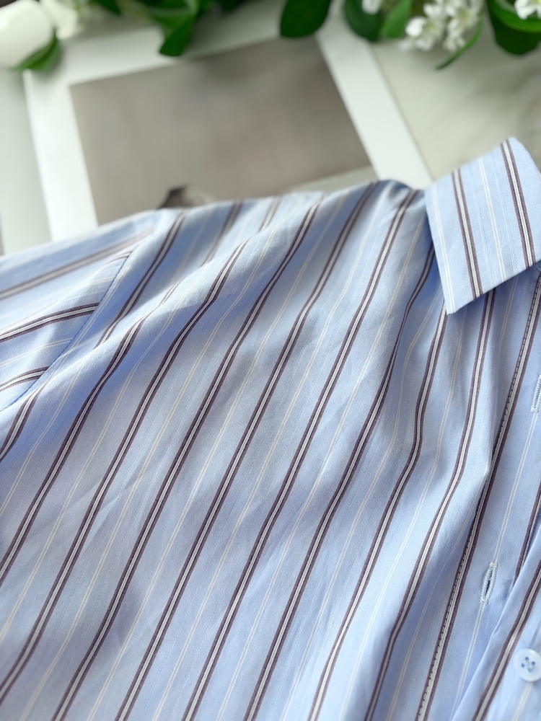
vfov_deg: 67.3
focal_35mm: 26
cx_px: 270
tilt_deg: -69.5
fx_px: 542
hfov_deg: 53.1
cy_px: 360
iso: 32
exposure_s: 1/170
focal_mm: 5.96
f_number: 1.6
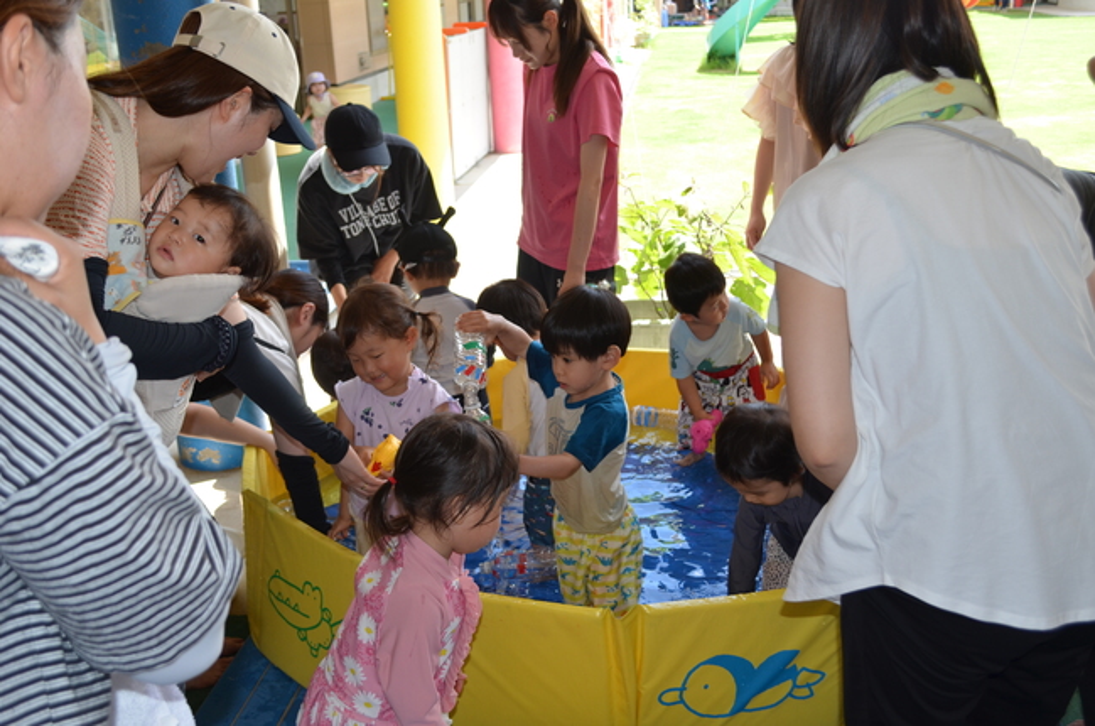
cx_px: 548
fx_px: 1184
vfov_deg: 34.1
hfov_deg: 49.6
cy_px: 363
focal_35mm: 39
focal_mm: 26
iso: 200
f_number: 4.2
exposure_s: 1/160
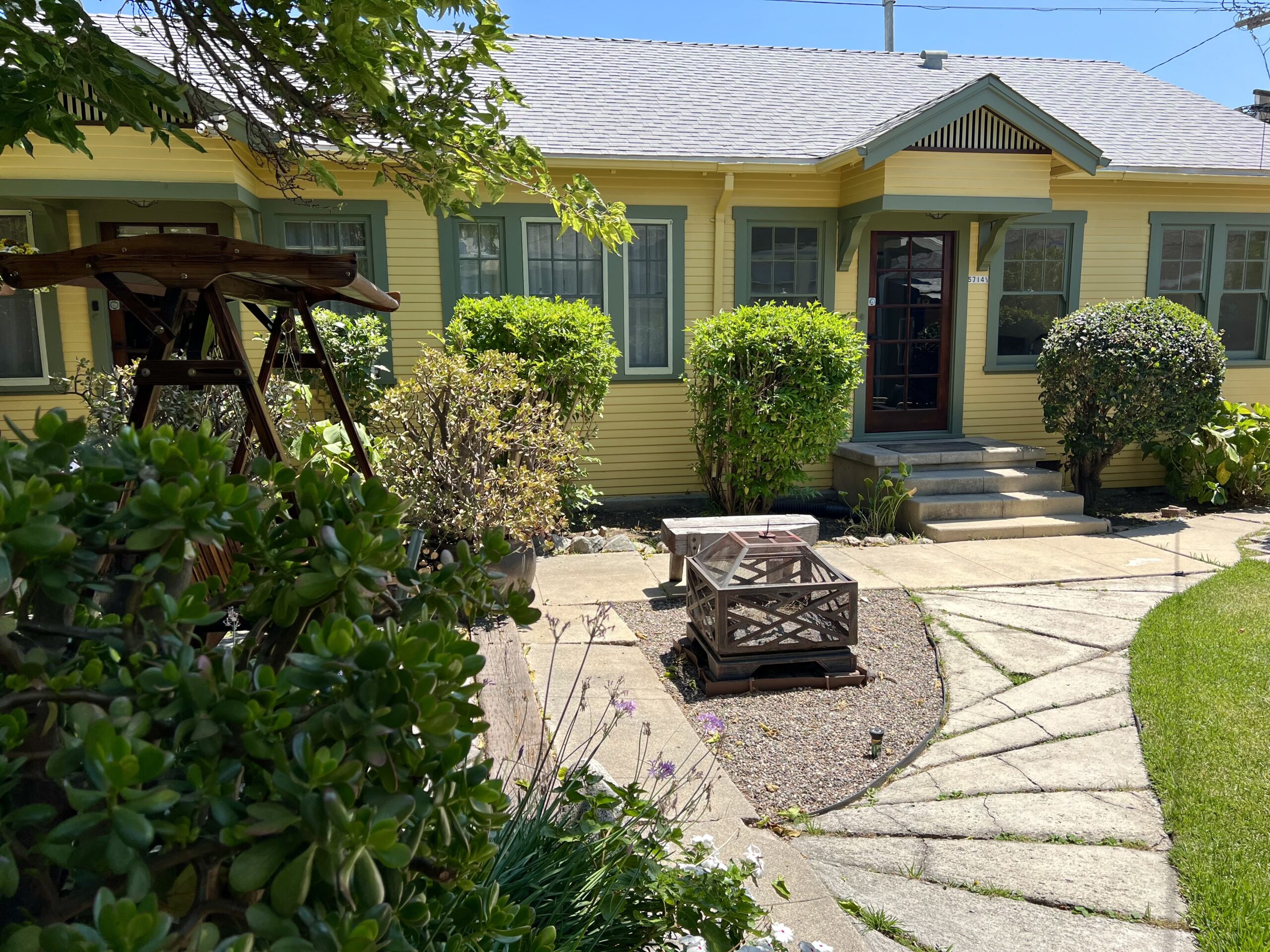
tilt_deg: -9.3
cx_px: 635
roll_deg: +0.9
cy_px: 476
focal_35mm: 26
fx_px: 954
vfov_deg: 53.1
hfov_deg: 67.3
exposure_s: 1/2457
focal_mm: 5.7
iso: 50
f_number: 1.5
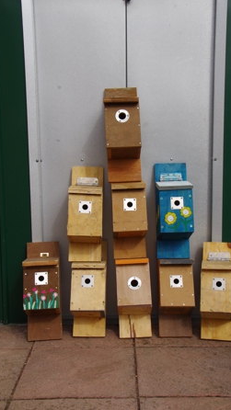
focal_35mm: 51
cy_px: 207
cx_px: 132
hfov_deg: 23.5
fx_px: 555
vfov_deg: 40.6
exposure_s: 1/160
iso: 200
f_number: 11
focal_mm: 32
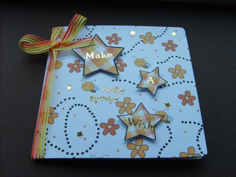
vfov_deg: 40.7
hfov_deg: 52.6
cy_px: 88
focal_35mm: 35
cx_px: 118
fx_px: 239
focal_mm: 5.8
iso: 106
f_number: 2.8
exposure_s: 1/30
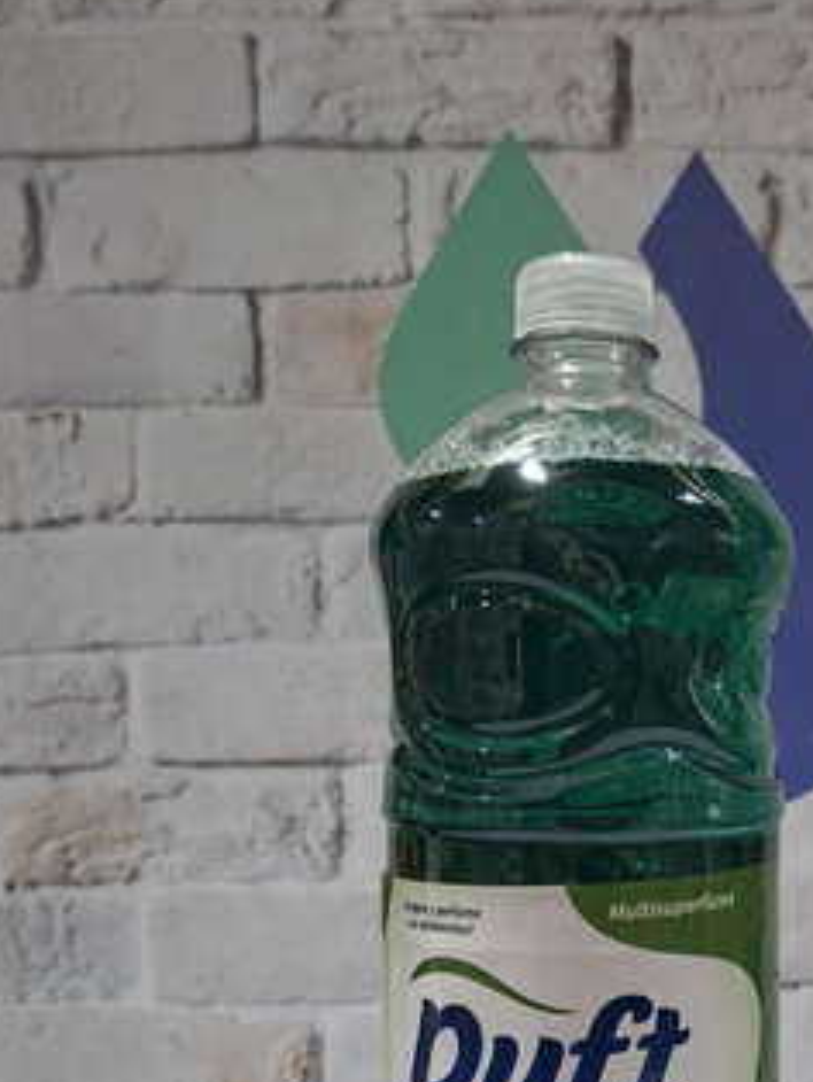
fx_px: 1220
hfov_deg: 35.5
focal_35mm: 39
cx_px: 665
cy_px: 894
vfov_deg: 45.0
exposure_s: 1/30
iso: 320
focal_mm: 5.54
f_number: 1.8
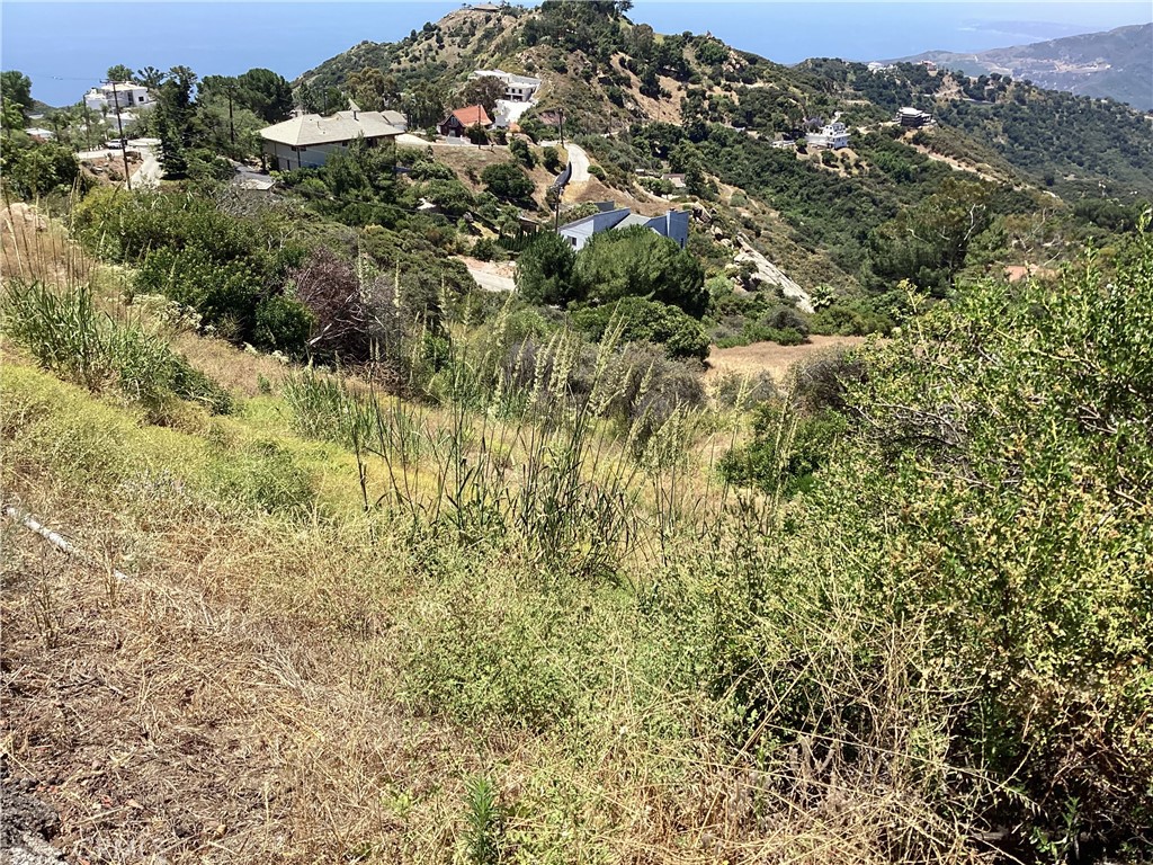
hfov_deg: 58.4
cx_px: 576
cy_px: 432
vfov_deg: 45.4
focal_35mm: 31
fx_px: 1033
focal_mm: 3.3
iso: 25
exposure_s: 1/849
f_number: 2.4
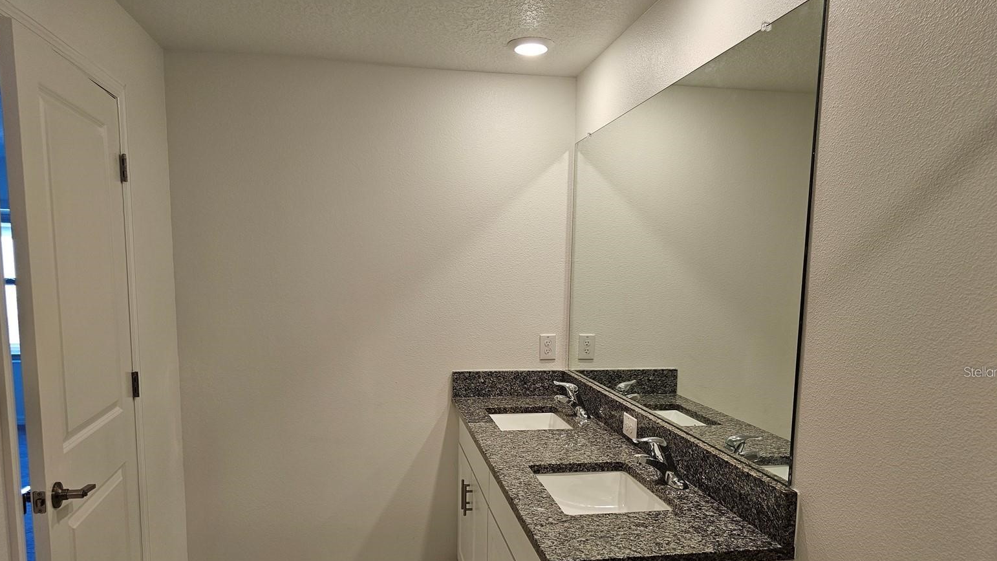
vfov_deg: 43.8
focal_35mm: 26
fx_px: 687
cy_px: 371
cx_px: 508
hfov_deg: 71.9
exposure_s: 1/120
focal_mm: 6.3
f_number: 1.7
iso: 80
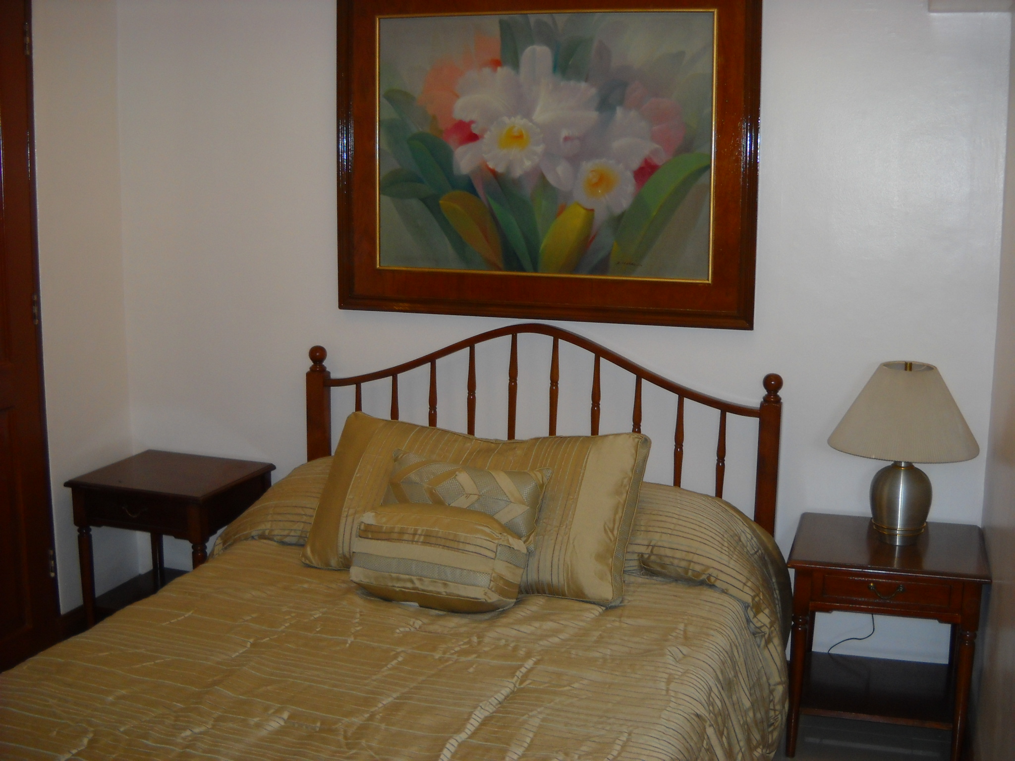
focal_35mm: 41
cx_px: 508
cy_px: 380
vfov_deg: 35.1
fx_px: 1202
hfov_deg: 45.8
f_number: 3.1
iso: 100
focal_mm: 6.72
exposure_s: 1/30
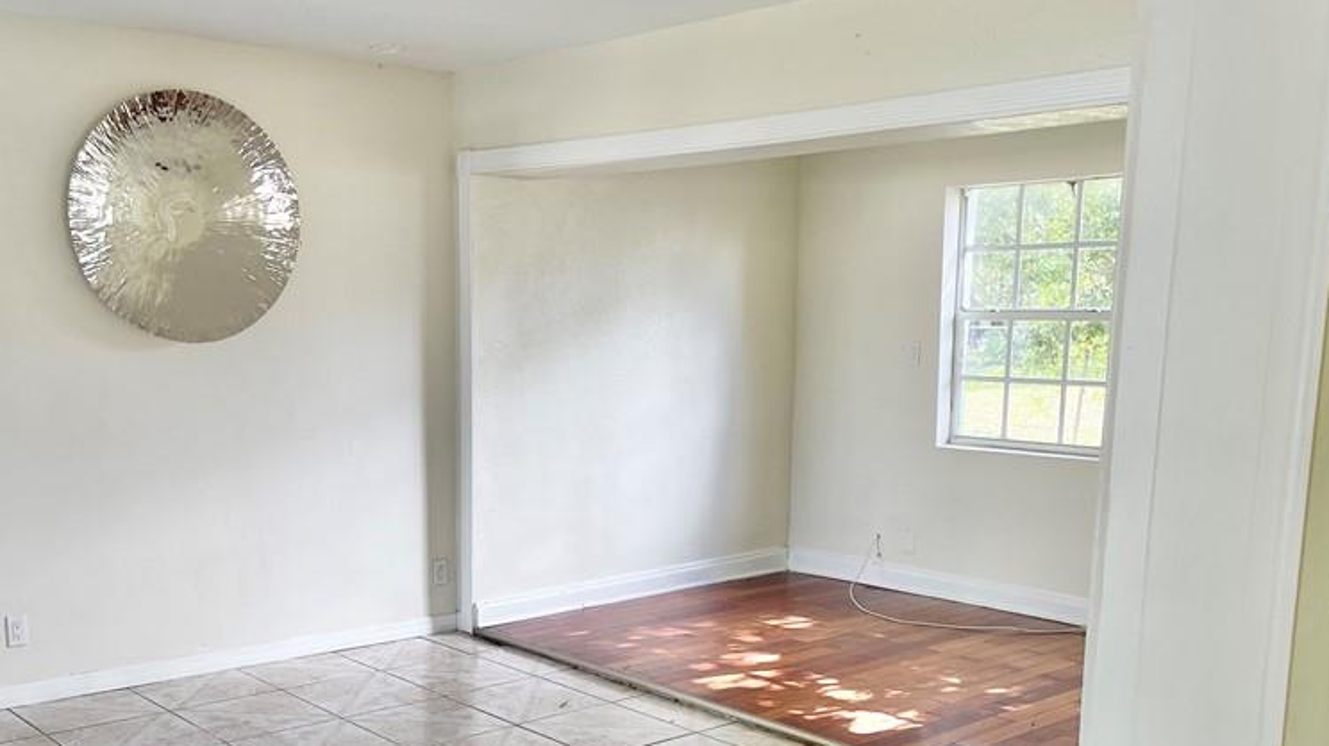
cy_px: 541
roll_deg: -0.5
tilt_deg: -10.1
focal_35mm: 39
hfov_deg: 51.3
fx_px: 1374
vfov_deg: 30.0
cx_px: 541
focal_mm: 5.1
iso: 80
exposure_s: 1/121
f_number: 1.6
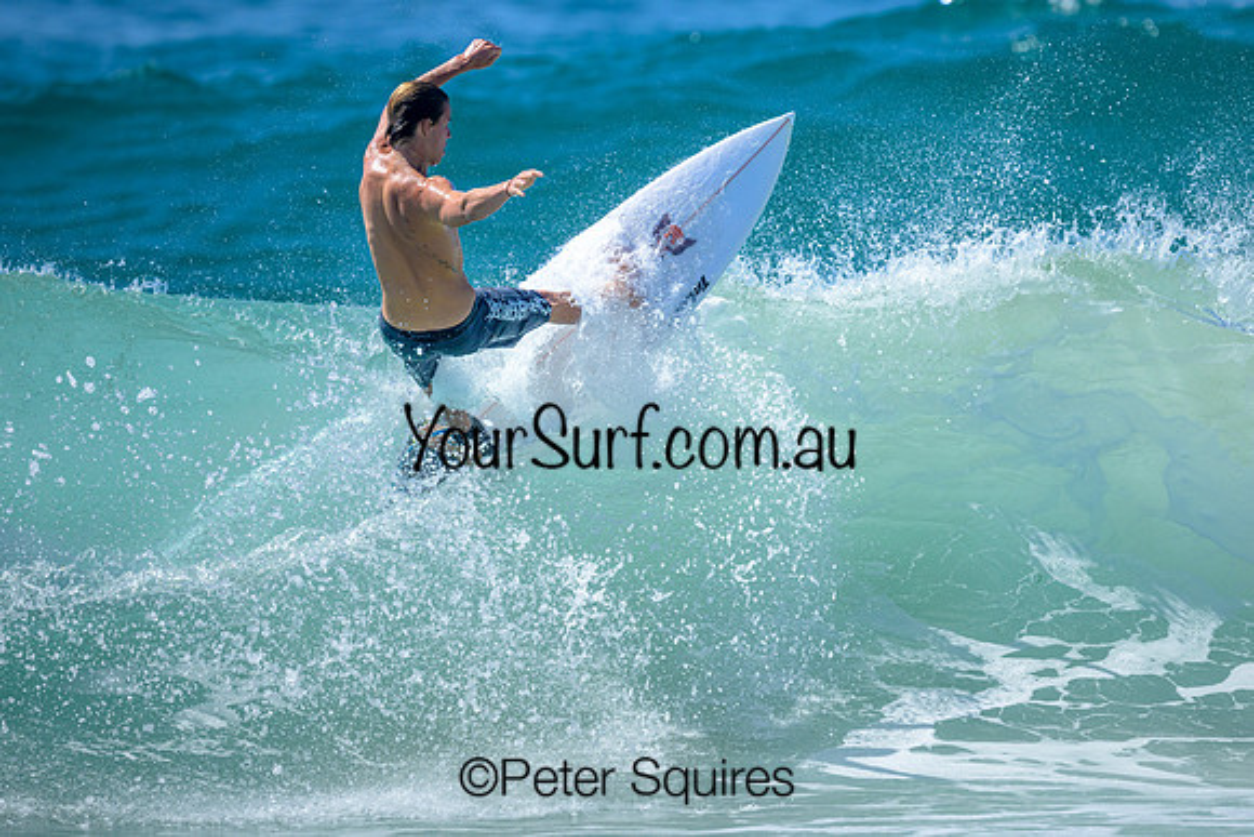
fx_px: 32853
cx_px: 709
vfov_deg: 1.5
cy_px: 369
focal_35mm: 943
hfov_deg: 2.2
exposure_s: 1/2500
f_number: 6.3
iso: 320
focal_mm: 800
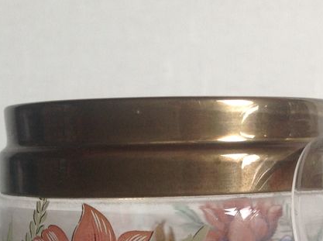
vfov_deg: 16.9
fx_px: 782
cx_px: 259
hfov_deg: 23.0
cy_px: 276
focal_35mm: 84
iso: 64
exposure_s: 1/40
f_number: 2.4
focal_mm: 4.28
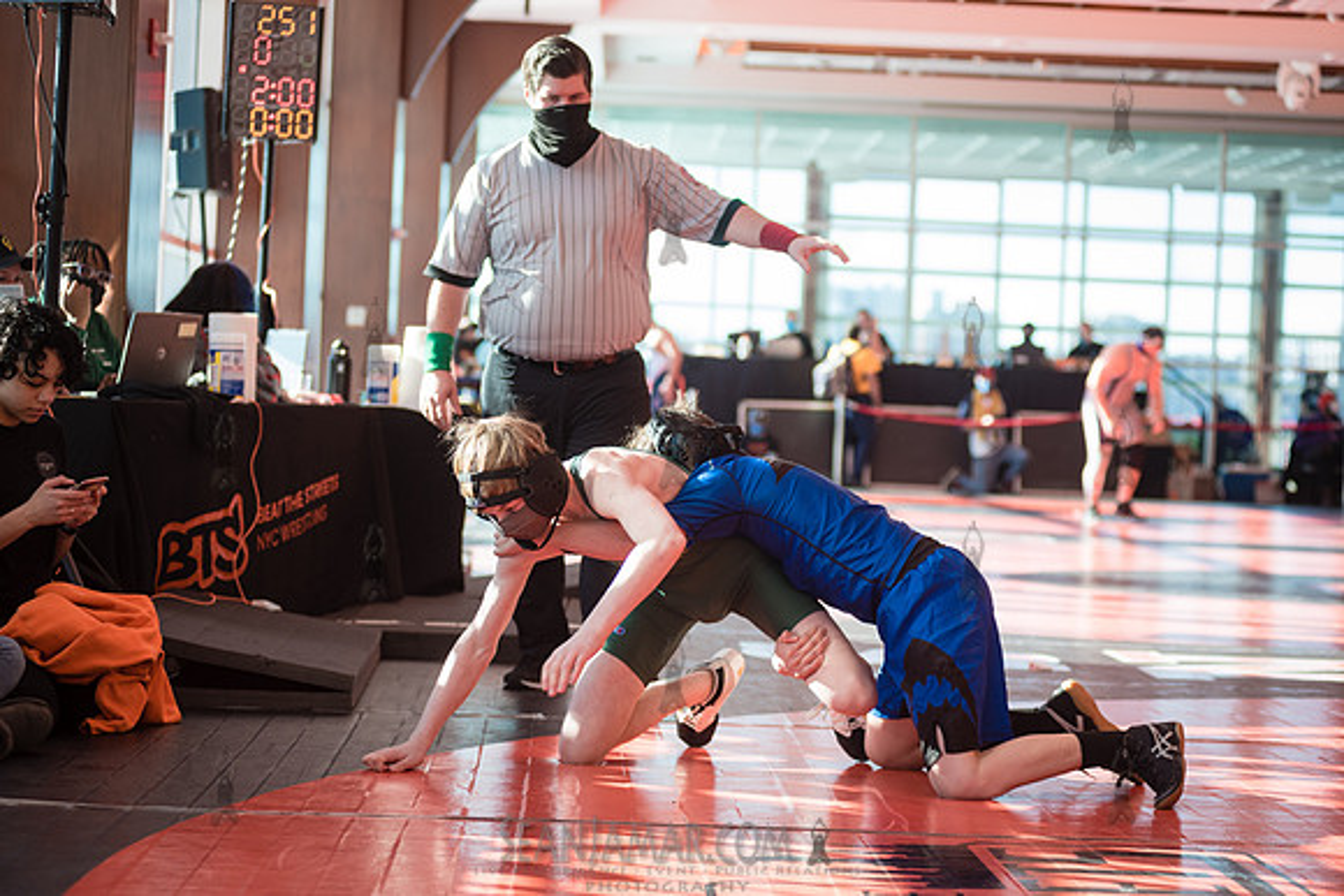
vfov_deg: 17.1
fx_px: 2987
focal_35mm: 80
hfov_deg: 25.4
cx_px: 672
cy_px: 448
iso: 400
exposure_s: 1/400
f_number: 4
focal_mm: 80
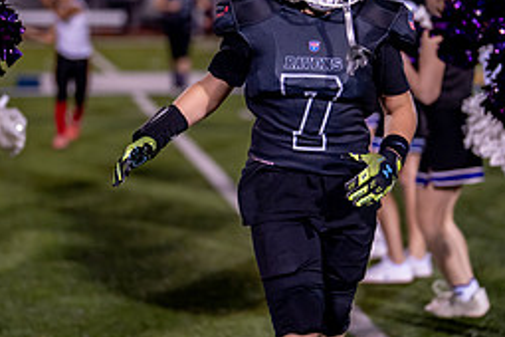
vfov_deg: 11.2
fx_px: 1711
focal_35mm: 122
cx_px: 283
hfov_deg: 16.8
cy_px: 143
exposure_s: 1/1000
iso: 500
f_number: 1.2
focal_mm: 50
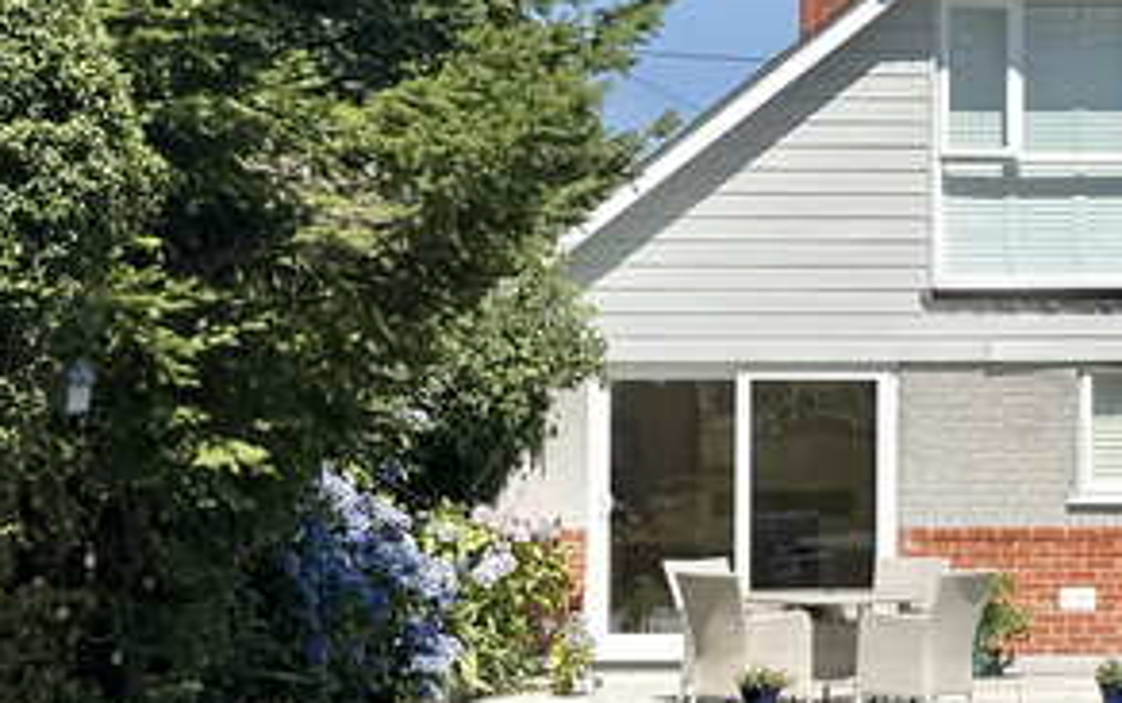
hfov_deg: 17.5
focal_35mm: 116
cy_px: 250
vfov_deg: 11.3
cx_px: 1135
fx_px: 3550
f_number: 1.78
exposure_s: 1/4405
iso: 80
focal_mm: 6.76
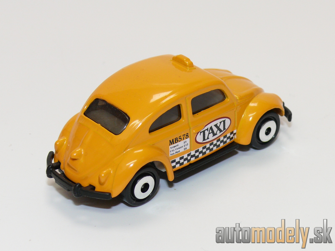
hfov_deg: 20.7
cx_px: 168
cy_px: 126
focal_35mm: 95
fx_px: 919
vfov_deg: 15.6
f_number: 4
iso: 100
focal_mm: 12.9
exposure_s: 1/30
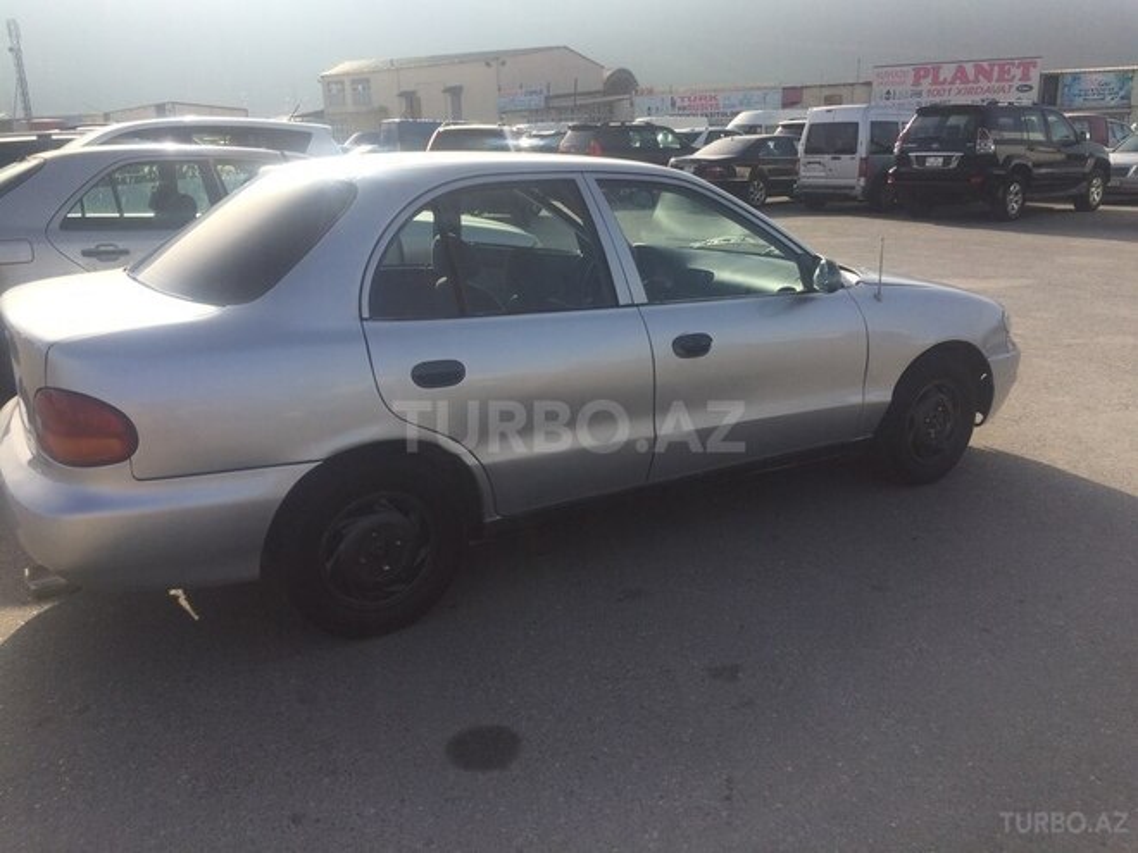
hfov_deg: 61.7
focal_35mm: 29
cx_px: 569
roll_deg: +2.3
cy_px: 426
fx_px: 953
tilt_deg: -17.2
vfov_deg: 48.2
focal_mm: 4.15
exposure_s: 1/1786
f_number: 2.2
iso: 32
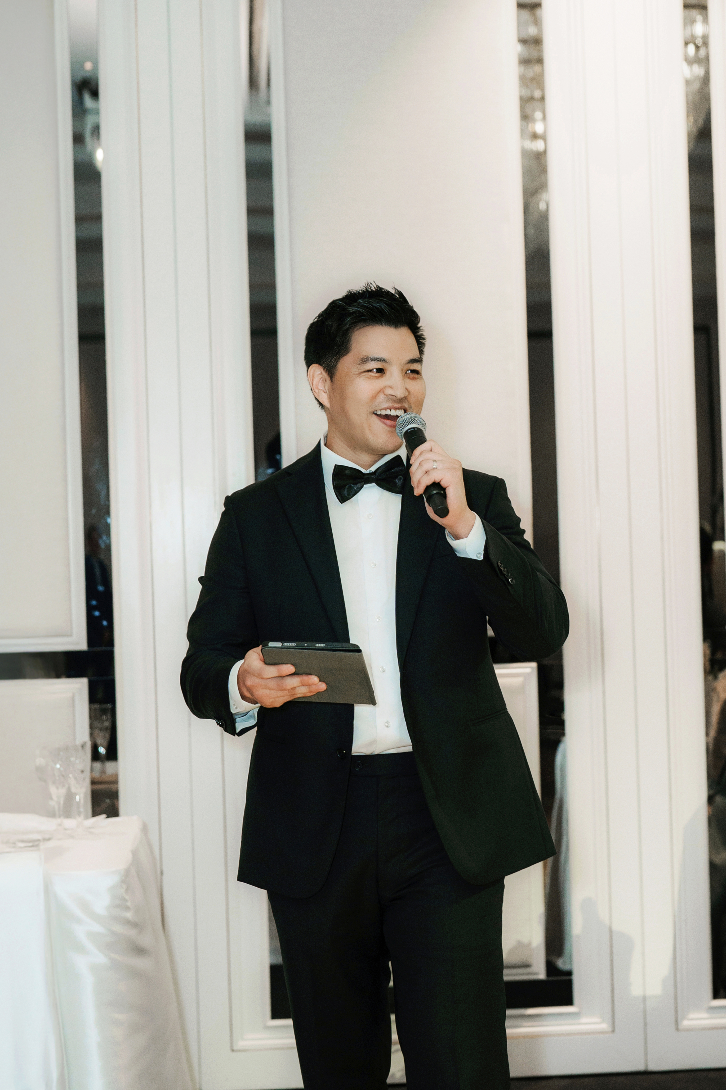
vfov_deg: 27.0
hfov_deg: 18.2
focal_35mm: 75
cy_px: 545
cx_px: 363
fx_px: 2268
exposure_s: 1/200
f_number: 2.5
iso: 1250
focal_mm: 50
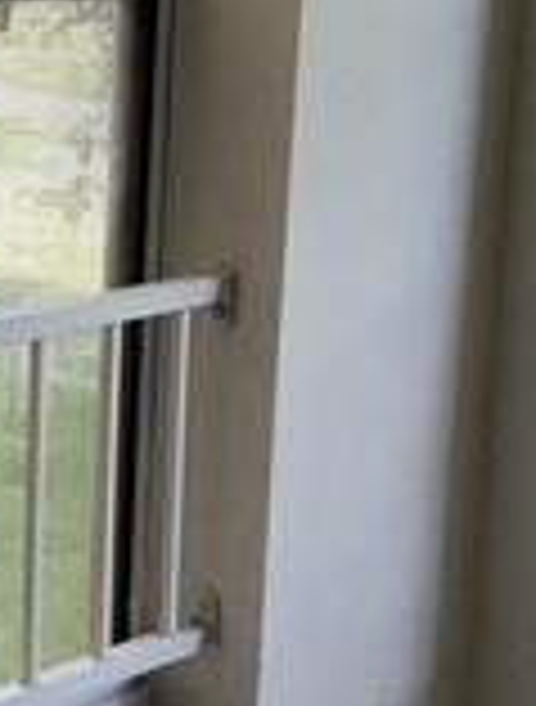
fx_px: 2174
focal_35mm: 106
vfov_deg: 18.5
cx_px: -203
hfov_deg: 13.4
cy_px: 355
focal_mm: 5.1
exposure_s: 1/994
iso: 125
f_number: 1.6
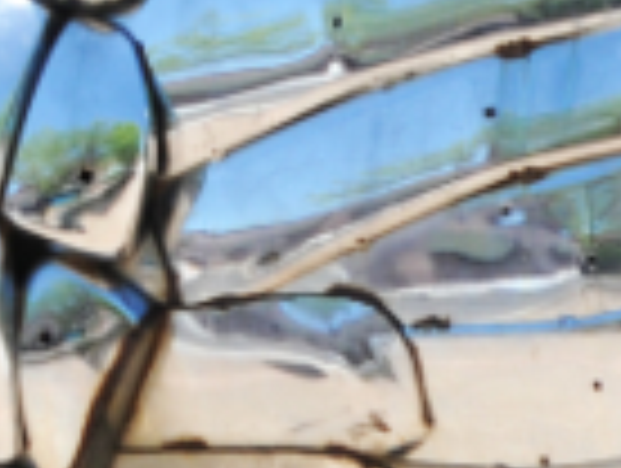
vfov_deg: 2.6
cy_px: 423
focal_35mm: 584
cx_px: 1084
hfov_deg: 3.4
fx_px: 10495
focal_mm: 56
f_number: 7.1
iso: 250
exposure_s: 1/500
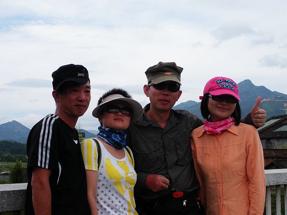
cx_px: 144
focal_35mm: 64
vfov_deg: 22.9
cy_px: 108
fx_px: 531
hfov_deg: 30.3
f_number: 4.6
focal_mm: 11.2
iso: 64
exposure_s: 1/382
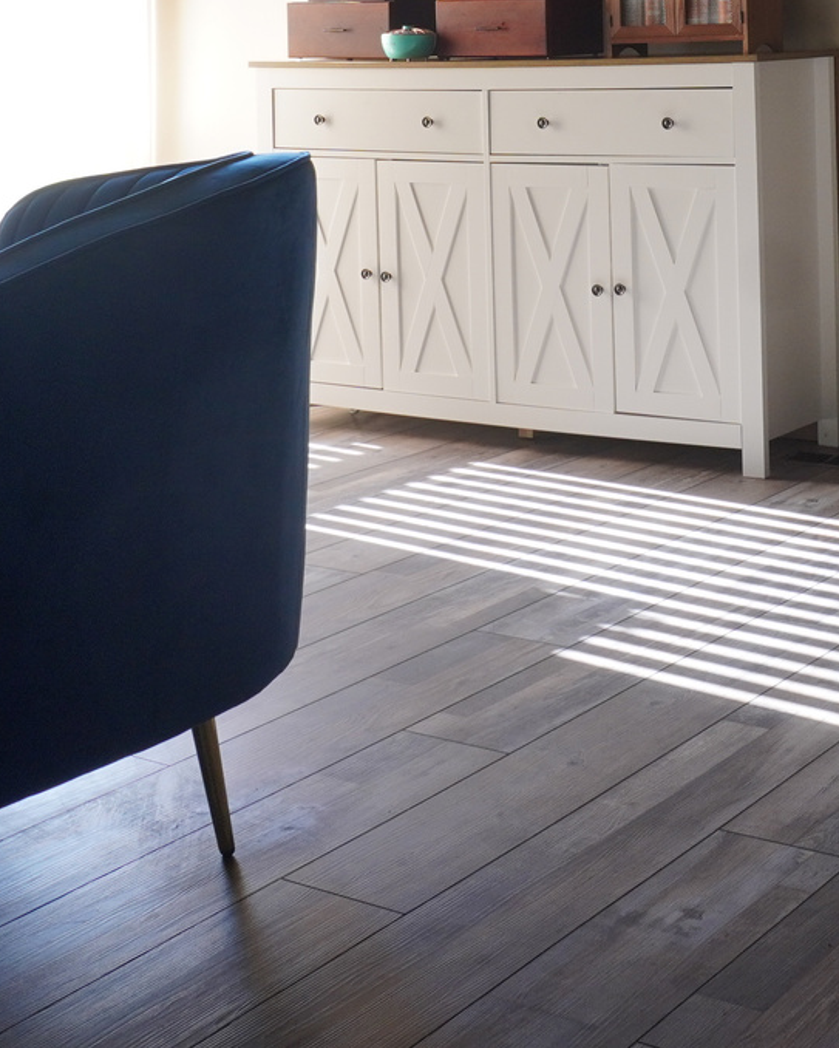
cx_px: 471
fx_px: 2109
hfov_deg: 22.5
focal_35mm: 68
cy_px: 26
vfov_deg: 26.5
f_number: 8
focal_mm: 16
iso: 320
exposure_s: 1/25
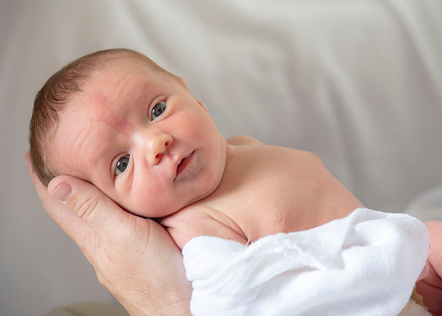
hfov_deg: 9.9
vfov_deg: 7.1
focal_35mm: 204
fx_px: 2560
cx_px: 230
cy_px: 163
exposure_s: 1/160
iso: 200
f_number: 5.6
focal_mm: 175
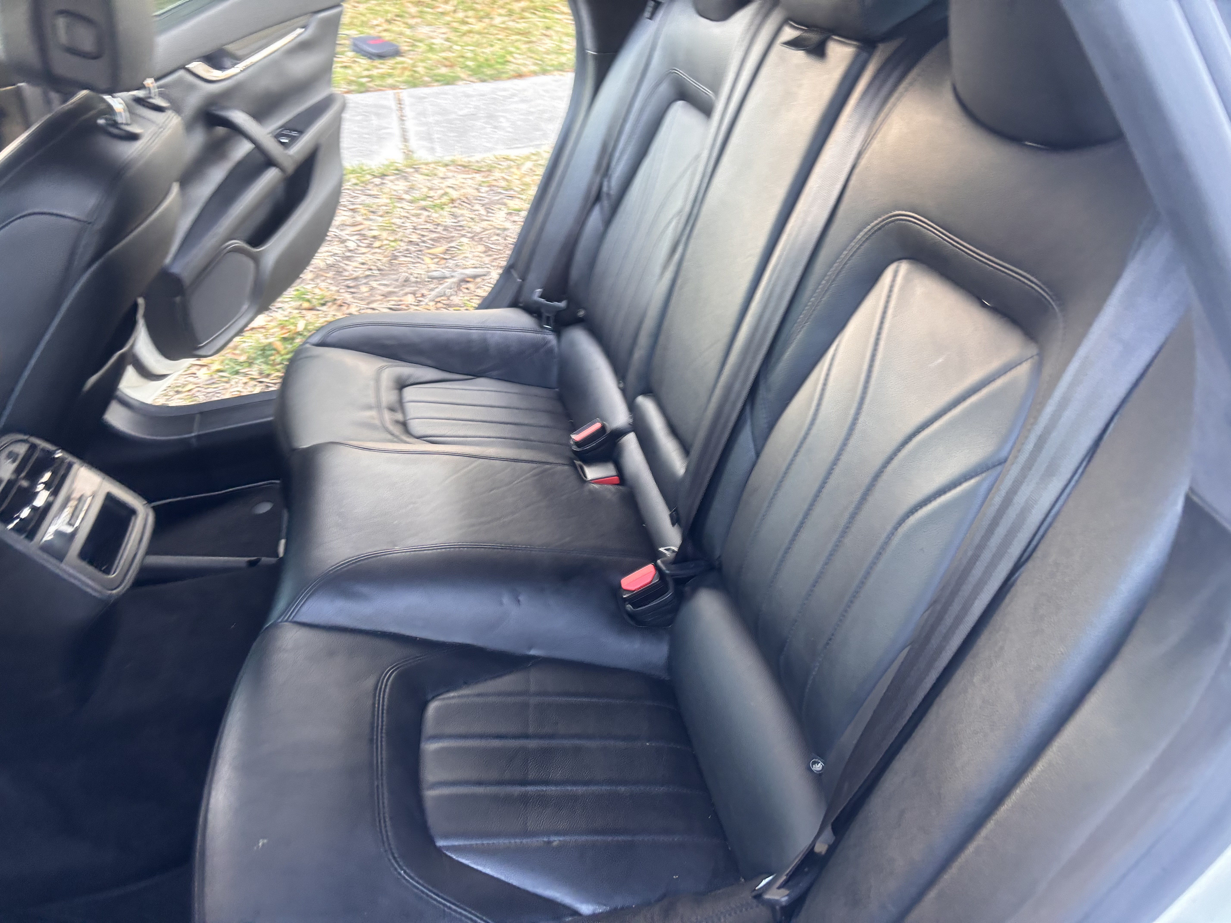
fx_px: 925
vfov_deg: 53.1
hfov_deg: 67.3
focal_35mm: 26
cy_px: 462
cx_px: 616
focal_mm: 5.96
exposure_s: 1/60
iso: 200
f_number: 1.6
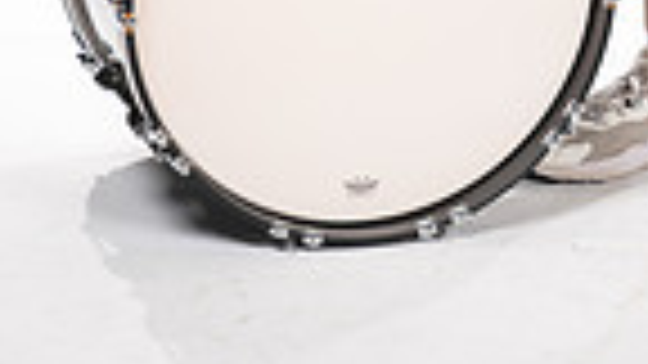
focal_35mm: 196
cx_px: 634
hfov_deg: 10.9
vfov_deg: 5.9
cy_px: -580
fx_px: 3368
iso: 800
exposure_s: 1/320
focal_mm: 60
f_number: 7.1
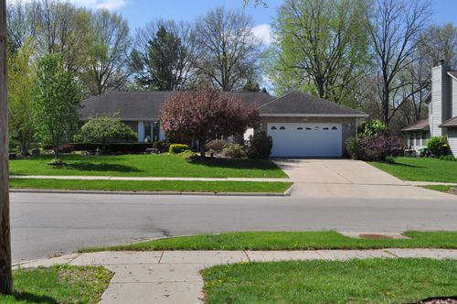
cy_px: 152
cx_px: 228
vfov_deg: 31.8
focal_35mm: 42
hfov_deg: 46.5
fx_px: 532
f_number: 10
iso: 200
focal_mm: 28
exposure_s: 1/400
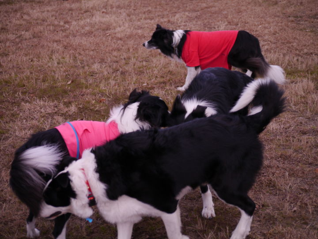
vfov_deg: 16.4
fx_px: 827
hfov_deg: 21.8
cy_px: 120
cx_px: 159
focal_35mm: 90
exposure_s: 1/640
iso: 160
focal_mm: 45
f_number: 4
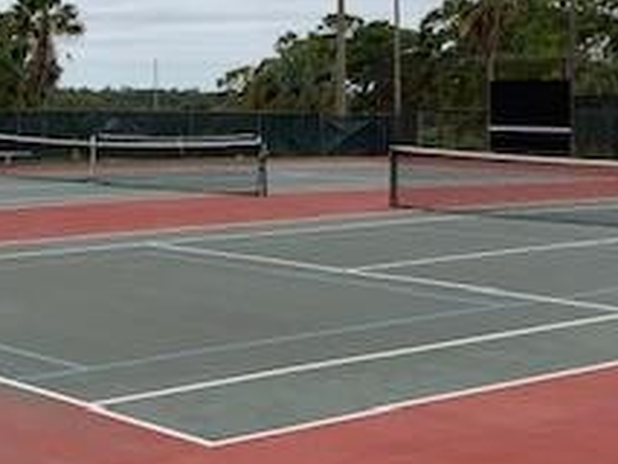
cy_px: 174
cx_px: 342
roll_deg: -0.9
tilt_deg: -0.4
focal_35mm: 78
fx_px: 1393
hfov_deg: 25.0
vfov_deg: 18.9
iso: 25
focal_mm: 4.25
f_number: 1.8
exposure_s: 1/1689
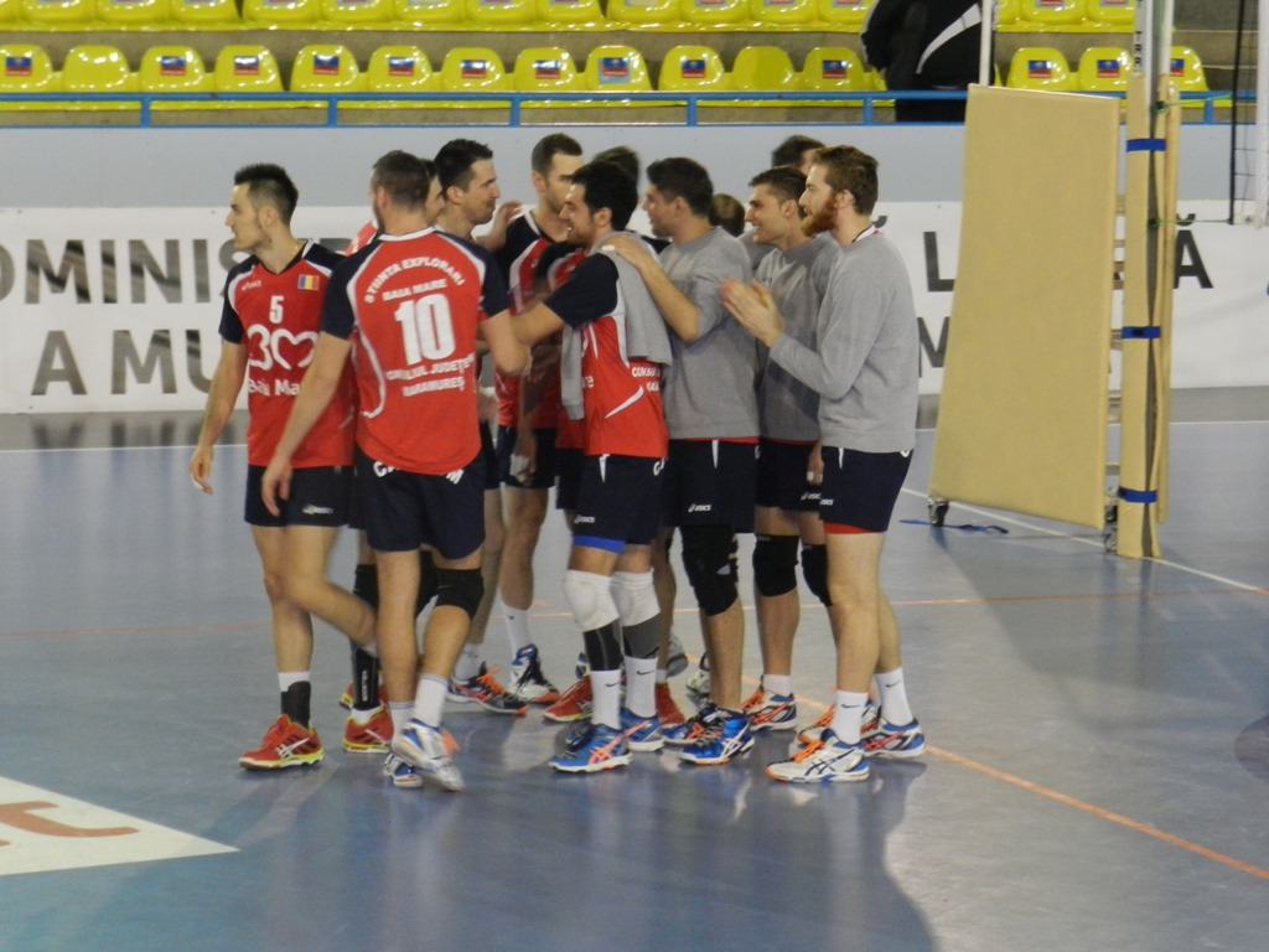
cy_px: 476
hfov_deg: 12.3
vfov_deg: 9.3
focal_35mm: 160
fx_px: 5865
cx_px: 634
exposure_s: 1/40
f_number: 5.3
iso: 720
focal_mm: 28.4
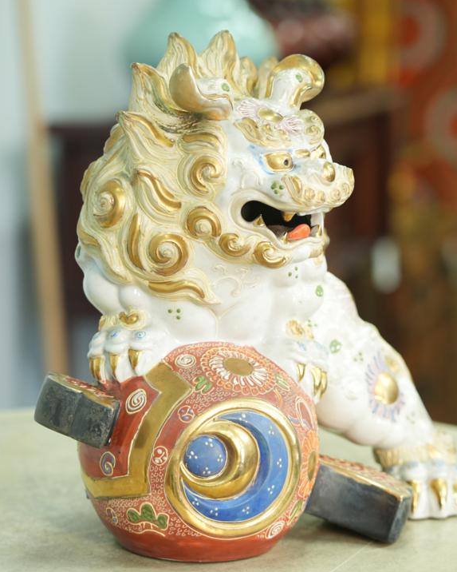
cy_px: 287
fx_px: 2113
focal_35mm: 125
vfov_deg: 15.4
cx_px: 265
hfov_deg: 12.3
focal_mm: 88
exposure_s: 1/100
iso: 1600
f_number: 4
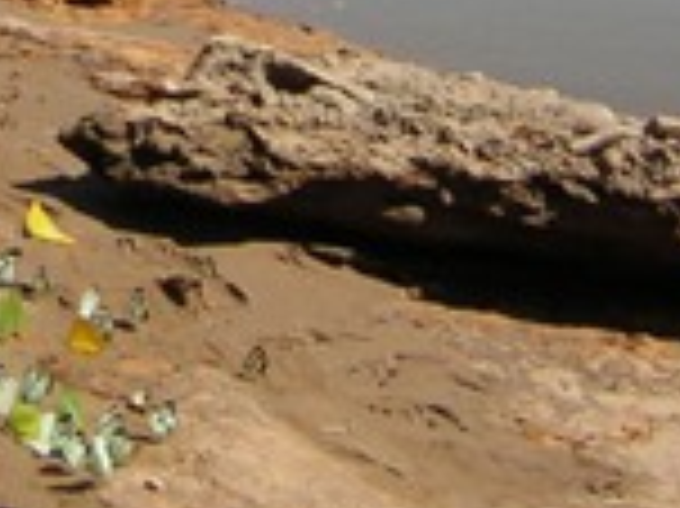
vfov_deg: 13.3
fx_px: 2100
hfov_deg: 18.3
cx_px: 167
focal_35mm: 107
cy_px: -180
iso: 50
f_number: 5.2
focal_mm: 4.7
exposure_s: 1/345
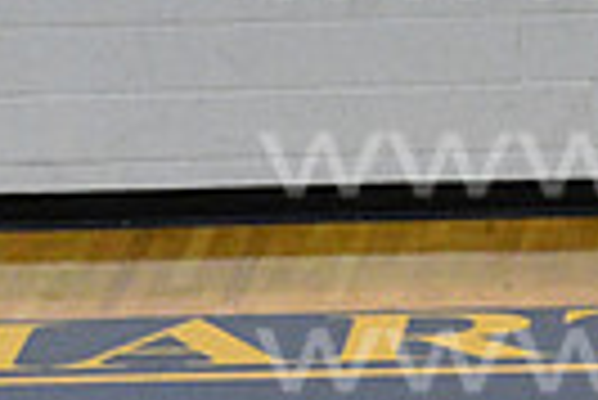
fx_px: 15199
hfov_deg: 2.2
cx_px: 1286
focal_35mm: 914
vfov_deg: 1.5
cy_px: 263
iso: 8000
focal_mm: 140
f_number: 4
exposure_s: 1/640
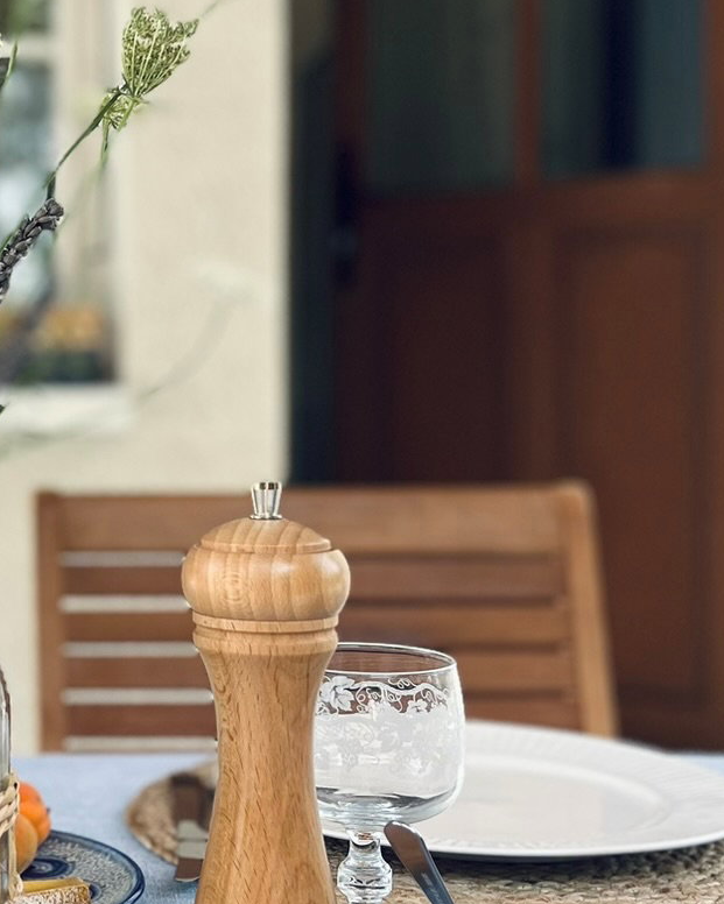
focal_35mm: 67
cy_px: 386
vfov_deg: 28.3
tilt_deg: +1.4
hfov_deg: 21.7
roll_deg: -0.8
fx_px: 1794
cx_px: -65
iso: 50
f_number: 1.6
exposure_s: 1/550
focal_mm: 5.1
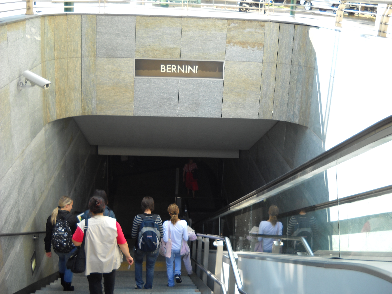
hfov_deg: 45.8
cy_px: 147
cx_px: 196
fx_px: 464
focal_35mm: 41
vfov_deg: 35.1
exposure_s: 1/91
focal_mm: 6.72
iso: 64
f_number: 3.1
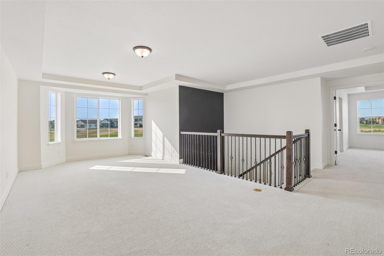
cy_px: 128
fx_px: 160
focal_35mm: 15
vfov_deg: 77.3
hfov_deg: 100.4
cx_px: 192
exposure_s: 1/125
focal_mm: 10
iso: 400
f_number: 8
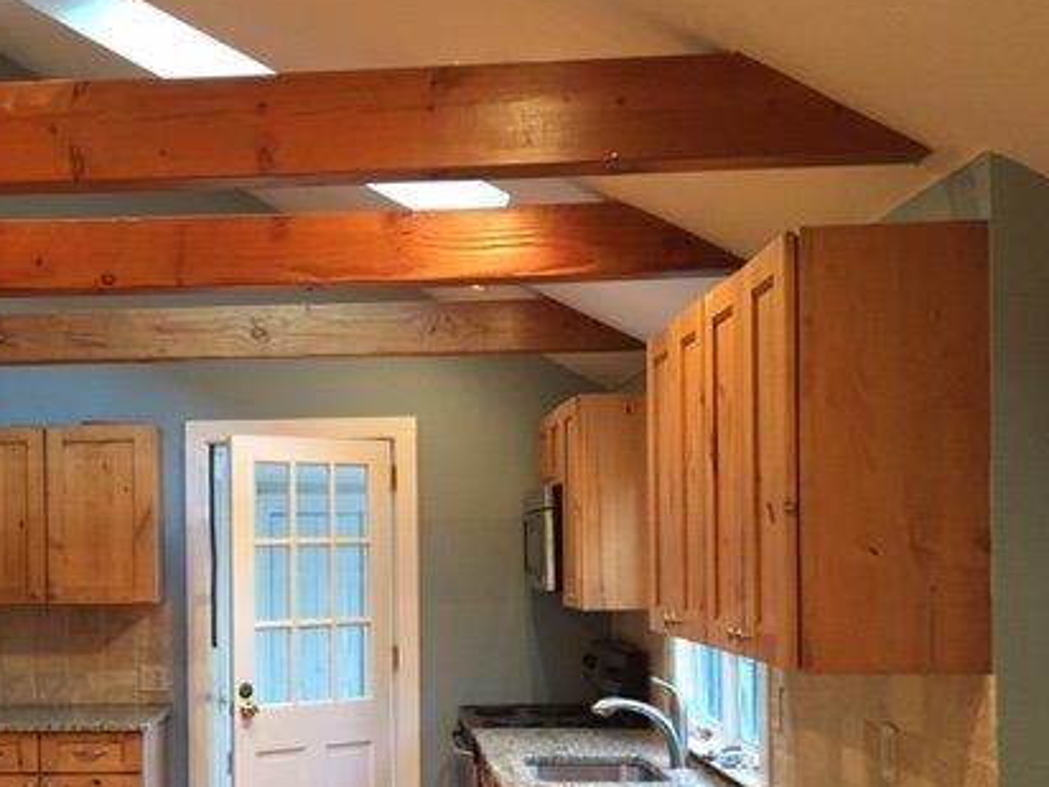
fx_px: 1364
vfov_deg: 31.8
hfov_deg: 40.8
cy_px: 555
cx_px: 255
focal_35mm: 45
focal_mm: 4.15
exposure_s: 1/30
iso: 200
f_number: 2.2
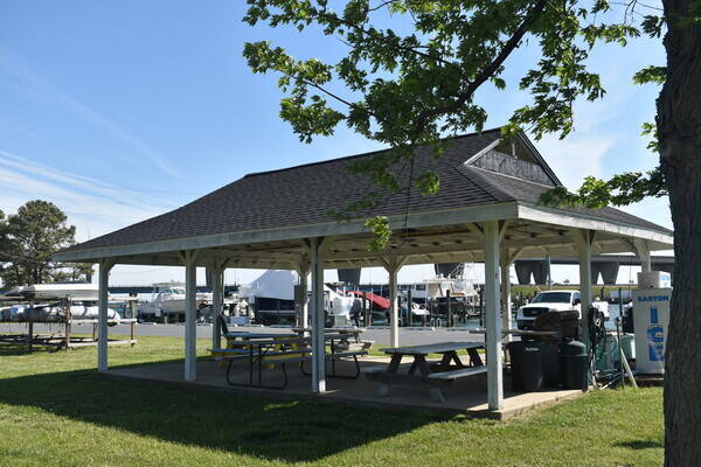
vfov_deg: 36.9
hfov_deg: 53.1
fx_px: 701
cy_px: 234
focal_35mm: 36
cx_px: 350
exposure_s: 1/250
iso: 100
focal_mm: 24
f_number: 8
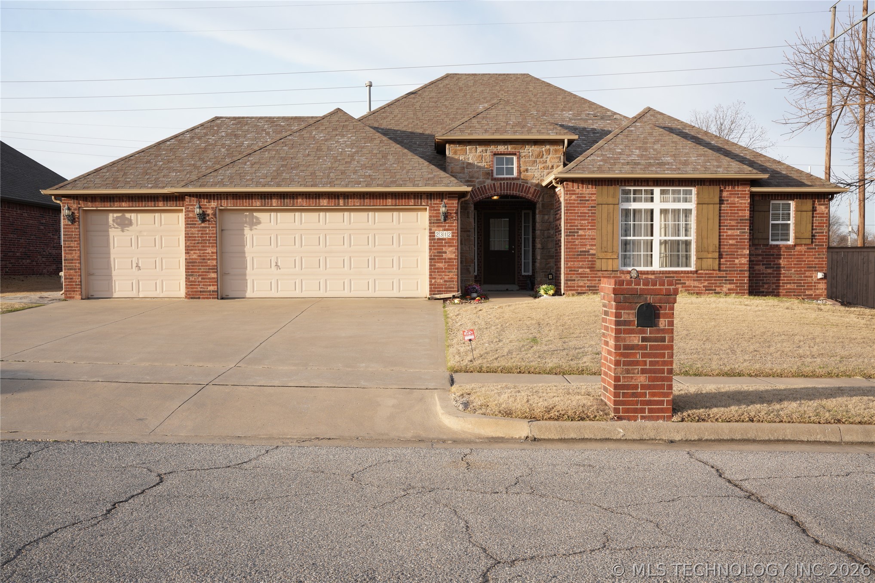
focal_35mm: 34
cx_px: 438
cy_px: 292
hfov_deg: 55.7
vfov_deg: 38.8
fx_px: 829
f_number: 9
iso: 125
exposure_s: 1/80
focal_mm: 34.1
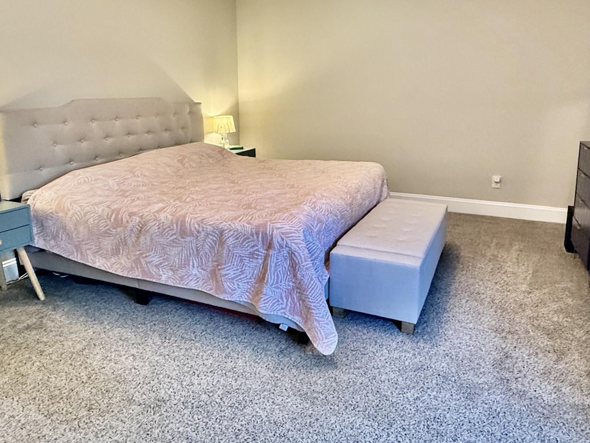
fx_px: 426
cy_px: 164
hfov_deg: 69.2
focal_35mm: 25
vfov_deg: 54.2
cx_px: 326
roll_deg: +0.2
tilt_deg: -8.6
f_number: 2.2
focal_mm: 2.22
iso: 400
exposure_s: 1/60
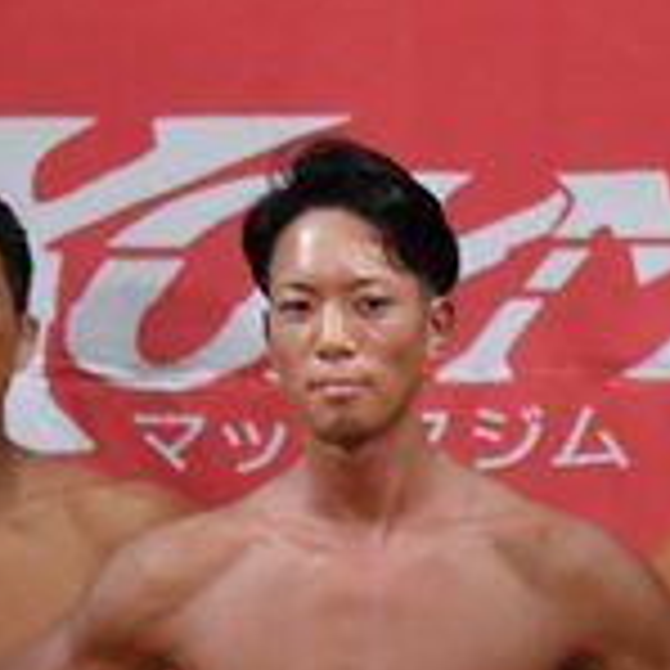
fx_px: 24591
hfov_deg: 1.6
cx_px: 690
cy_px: 1061
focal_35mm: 1123
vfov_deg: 1.6
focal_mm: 170
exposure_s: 1/400
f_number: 5.6
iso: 8000
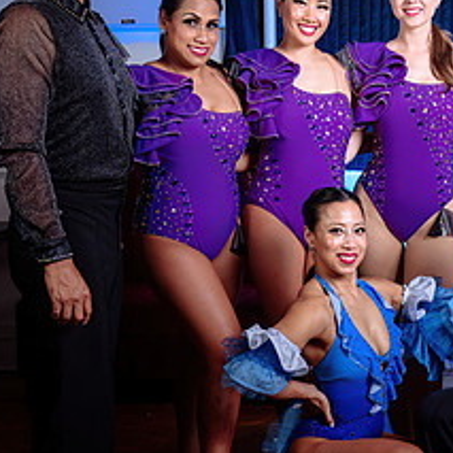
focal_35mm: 73
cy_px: 246
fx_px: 1081
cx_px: 415
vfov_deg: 23.7
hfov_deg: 23.0
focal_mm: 31.5
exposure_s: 1/160
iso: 100
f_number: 4
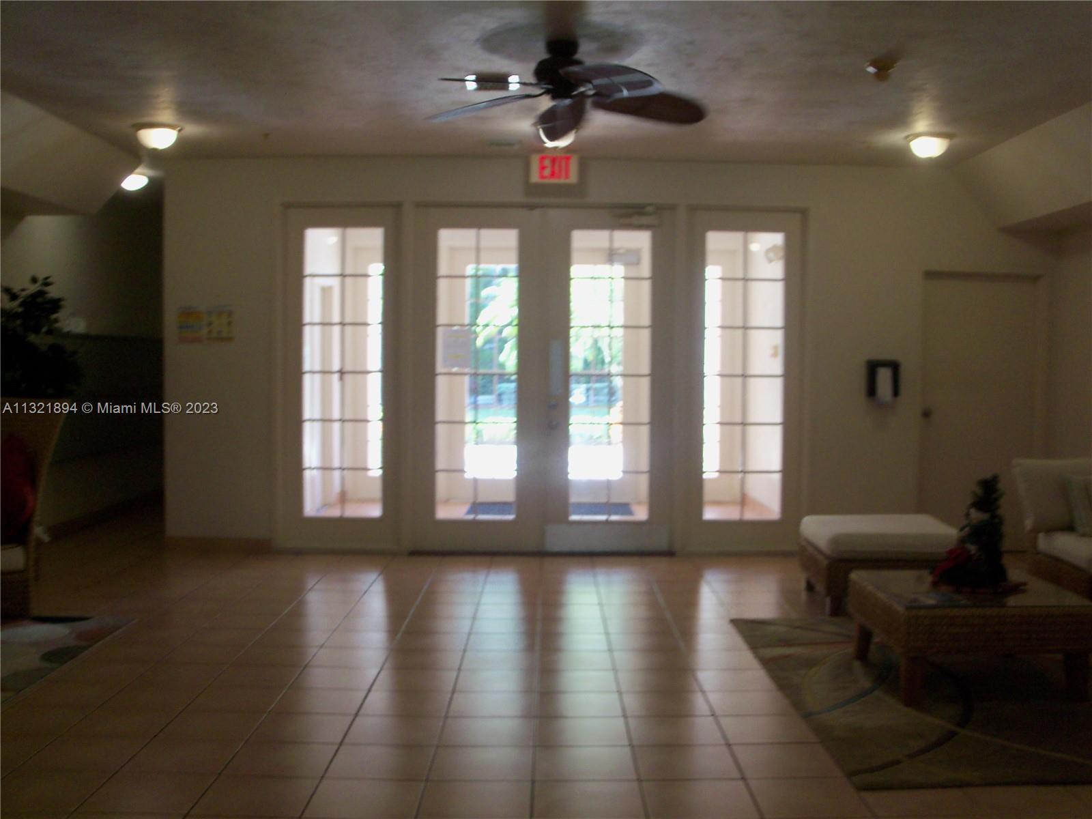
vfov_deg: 40.7
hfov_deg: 52.6
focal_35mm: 35
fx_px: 1104
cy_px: 410
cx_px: 546
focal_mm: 6.3
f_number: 3
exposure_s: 1/30
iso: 100
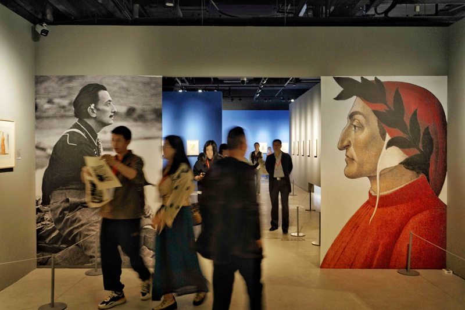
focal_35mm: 31
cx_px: 232
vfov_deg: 42.3
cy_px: 155
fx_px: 400
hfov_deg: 60.3
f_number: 4
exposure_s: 1/10
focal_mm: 31
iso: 800
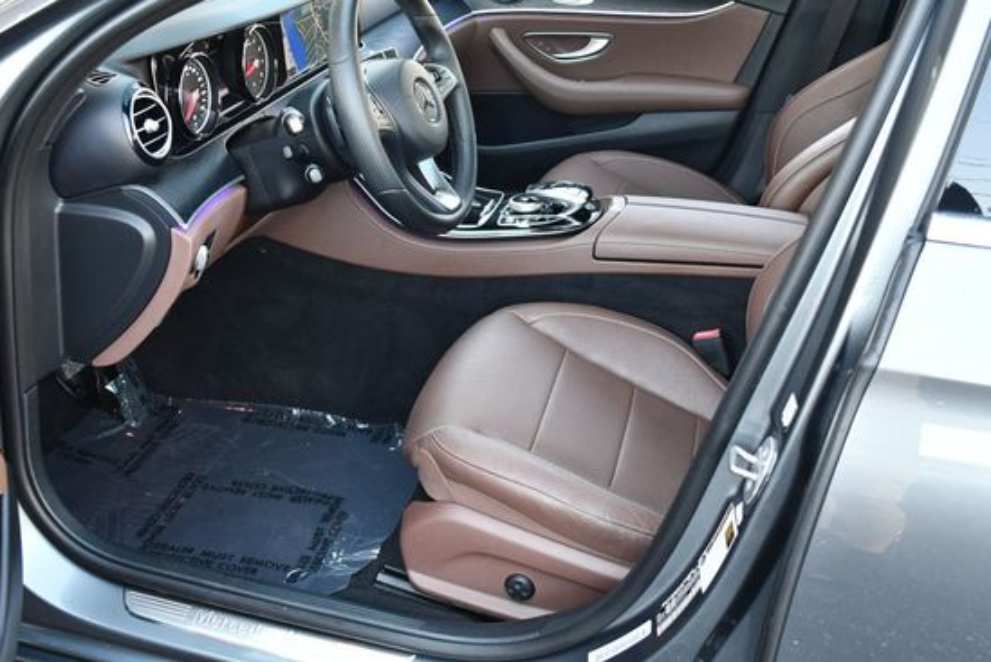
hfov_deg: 46.3
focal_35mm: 42
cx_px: 457
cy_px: 278
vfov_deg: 31.9
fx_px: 1157
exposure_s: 1/160
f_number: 3.5
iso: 800
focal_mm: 18
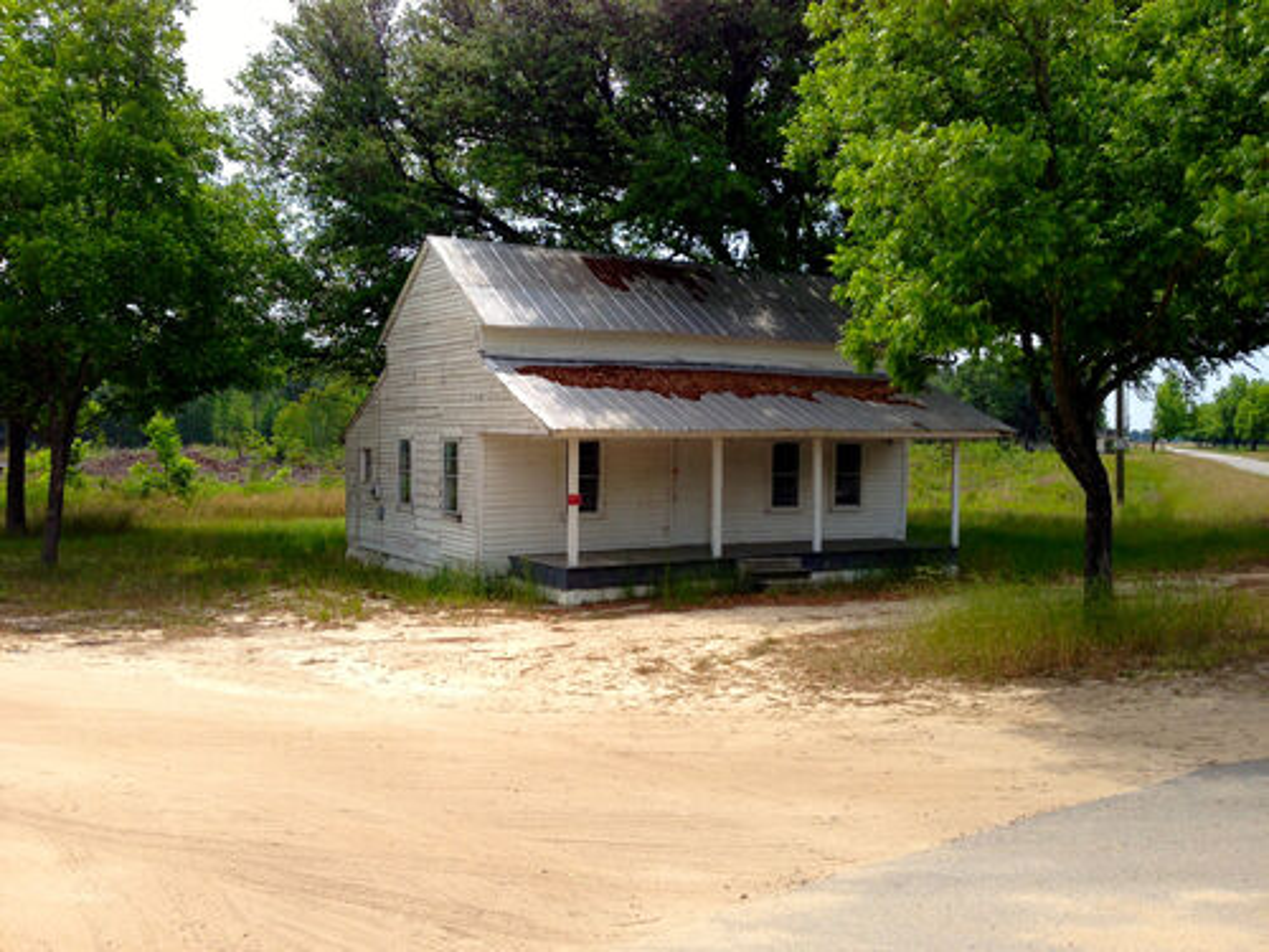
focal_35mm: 33
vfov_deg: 42.9
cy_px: 476
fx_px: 1210
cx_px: 634
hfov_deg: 55.4
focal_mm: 4.13
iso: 50
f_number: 2.4
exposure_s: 1/1261
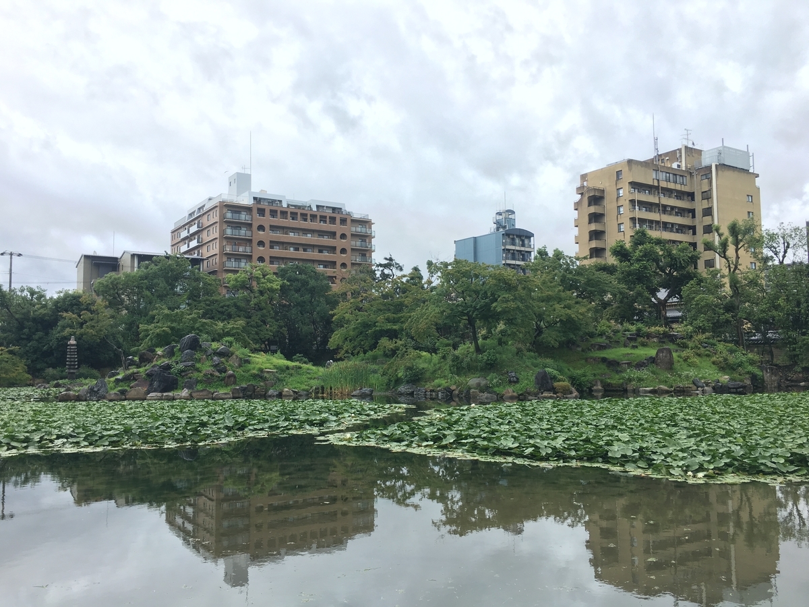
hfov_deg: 61.7
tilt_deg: +5.8
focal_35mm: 29
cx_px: 404
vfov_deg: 48.2
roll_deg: +0.8
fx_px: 678
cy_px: 304
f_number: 2.2
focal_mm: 4.15
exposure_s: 1/323
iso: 25
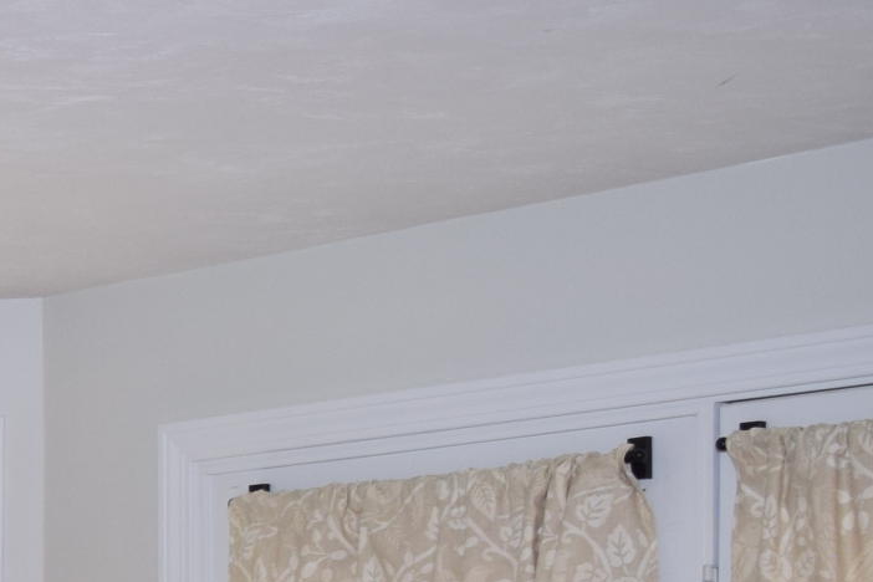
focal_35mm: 141
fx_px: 3419
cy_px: 955
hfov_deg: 12.5
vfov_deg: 9.4
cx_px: -951
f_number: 5
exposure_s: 1/100
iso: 400
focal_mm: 22
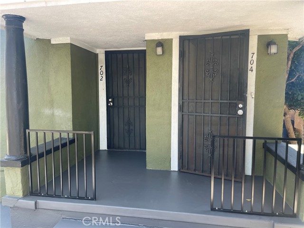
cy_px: 114
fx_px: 220
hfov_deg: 69.4
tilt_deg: -6.5
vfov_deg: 54.9
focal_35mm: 25
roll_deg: -0.5
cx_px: 152
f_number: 1.6
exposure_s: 1/133
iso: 32
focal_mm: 5.1
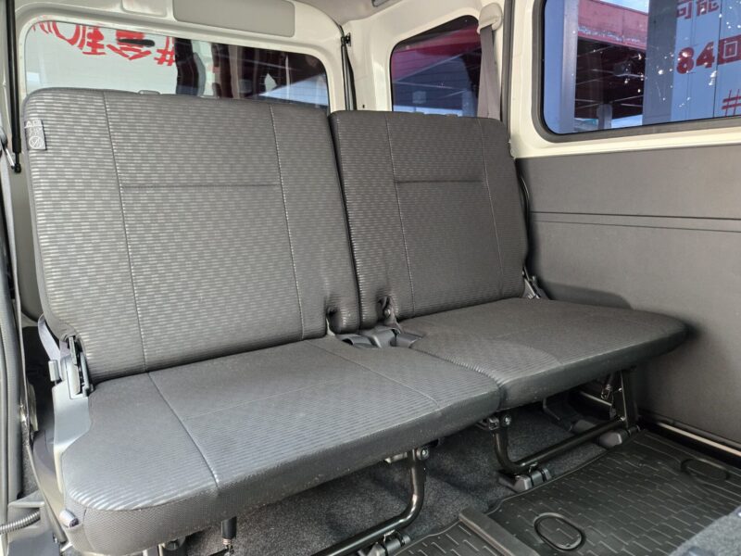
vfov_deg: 58.9
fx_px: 492
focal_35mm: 23
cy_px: 278
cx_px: 370
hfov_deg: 73.9
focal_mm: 5.4
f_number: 1.8
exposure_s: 1/100
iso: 800
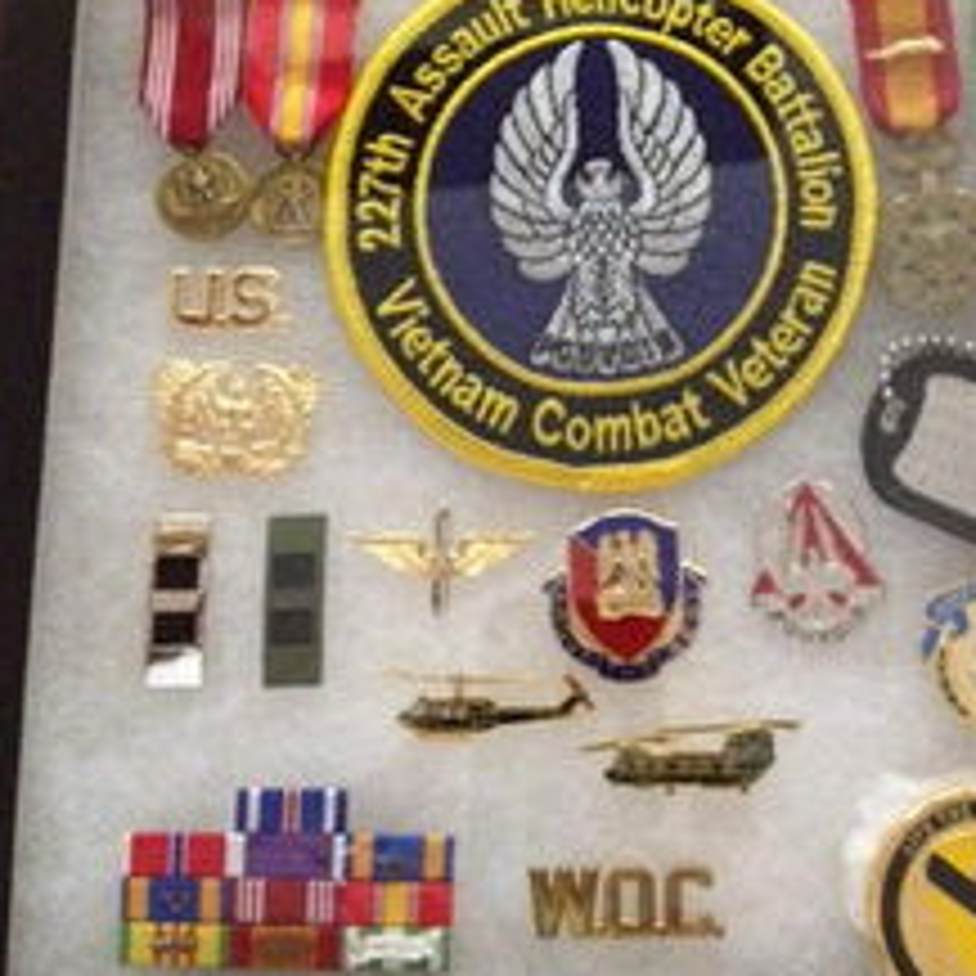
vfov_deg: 29.5
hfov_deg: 29.9
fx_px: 1818
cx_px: 625
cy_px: 234
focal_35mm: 57
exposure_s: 1/15
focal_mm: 4.28
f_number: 2.4
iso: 800
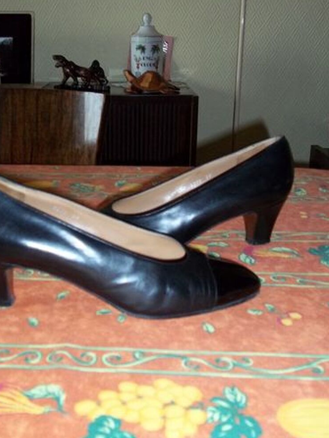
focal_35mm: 43
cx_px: 113
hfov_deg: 33.3
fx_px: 545
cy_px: 188
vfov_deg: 43.7
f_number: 2.9
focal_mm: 5.7
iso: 160
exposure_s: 1/30
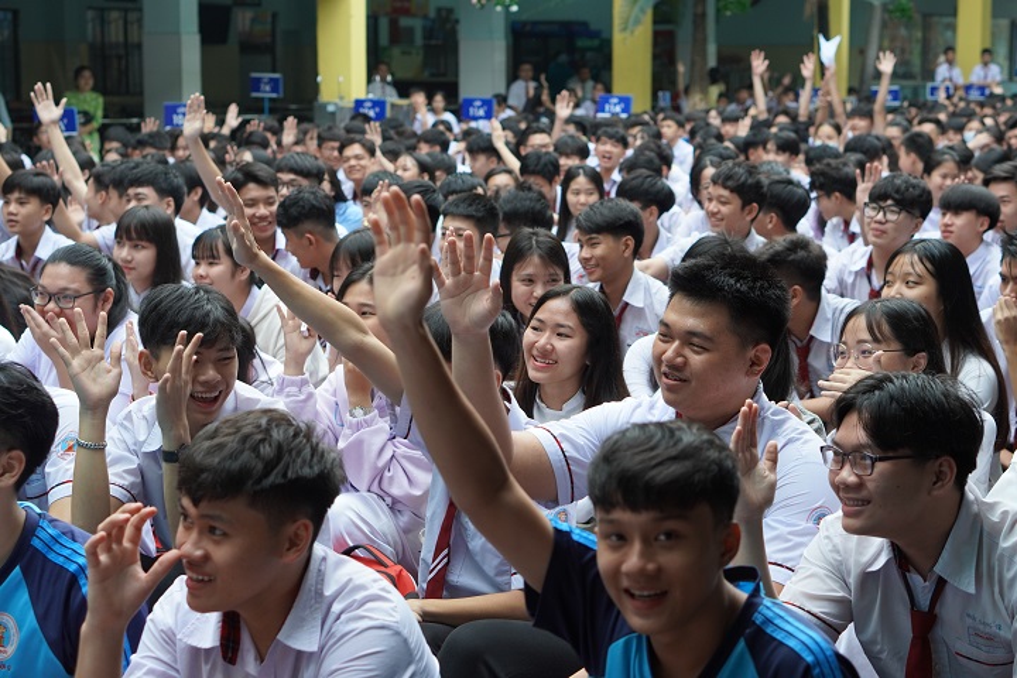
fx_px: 2119
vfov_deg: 18.2
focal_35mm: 75
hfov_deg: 27.0
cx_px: 508
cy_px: 339
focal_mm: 50
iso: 500
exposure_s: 1/160
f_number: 4
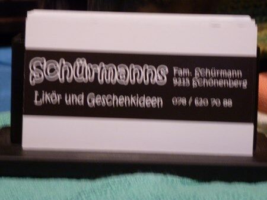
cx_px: 134
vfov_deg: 14.2
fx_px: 803
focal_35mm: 104
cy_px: 100
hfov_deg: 18.9
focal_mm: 18.7
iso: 400
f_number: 5
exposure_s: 1/13
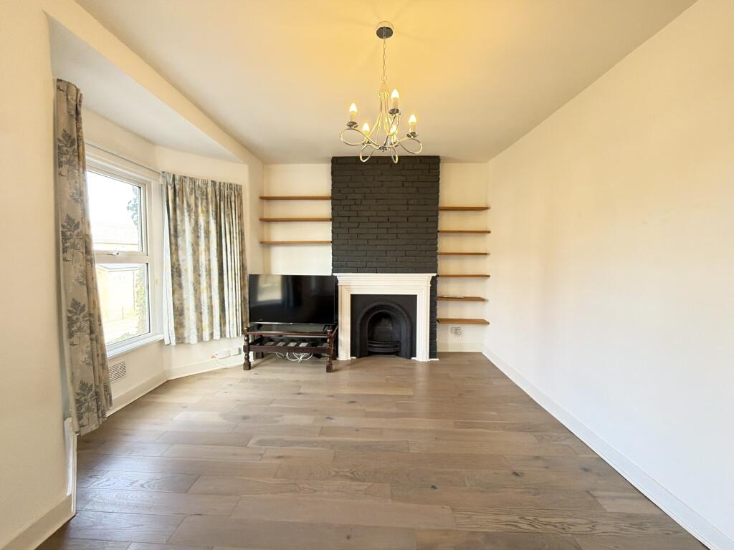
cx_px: 367
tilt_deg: -3.7
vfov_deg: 85.7
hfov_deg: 102.1
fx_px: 297
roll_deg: -0.2
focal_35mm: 14
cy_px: 275
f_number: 2.2
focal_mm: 2.22
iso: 1000
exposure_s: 1/121
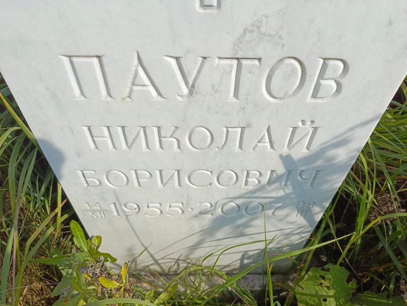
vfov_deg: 54.9
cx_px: 204
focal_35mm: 25
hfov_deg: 69.4
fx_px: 294
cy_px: 153
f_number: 1.69
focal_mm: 4.76
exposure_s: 1/1323
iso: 107
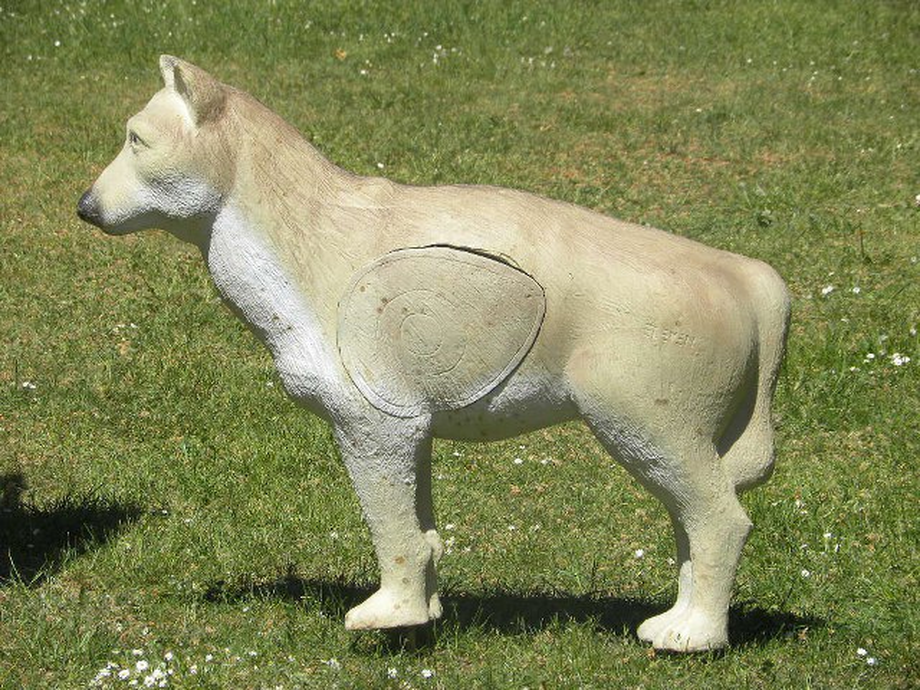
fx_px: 6565
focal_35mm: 247
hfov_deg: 8.0
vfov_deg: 6.0
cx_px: 460
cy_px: 345
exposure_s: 1/300
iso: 64
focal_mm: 44
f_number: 5.6
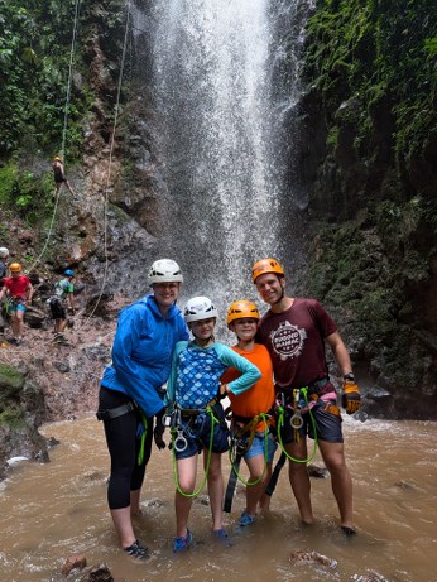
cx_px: 220
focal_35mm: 25
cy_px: 294
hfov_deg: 54.9
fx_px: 421
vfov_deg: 69.4
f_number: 1.68
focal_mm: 6.9
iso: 1230
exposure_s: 1/503
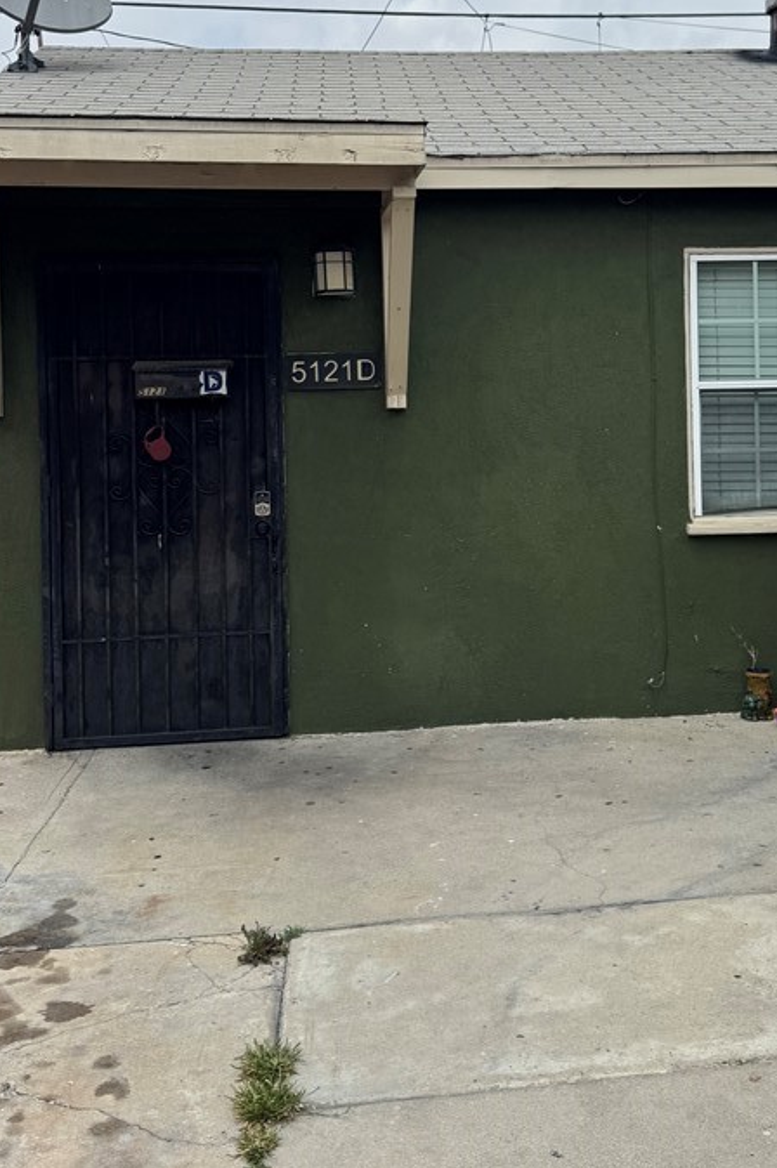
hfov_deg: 34.8
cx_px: 484
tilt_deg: +2.0
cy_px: 427
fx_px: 1231
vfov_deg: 50.1
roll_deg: +3.1
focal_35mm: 38
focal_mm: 6.76
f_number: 1.78
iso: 80
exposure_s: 1/6410
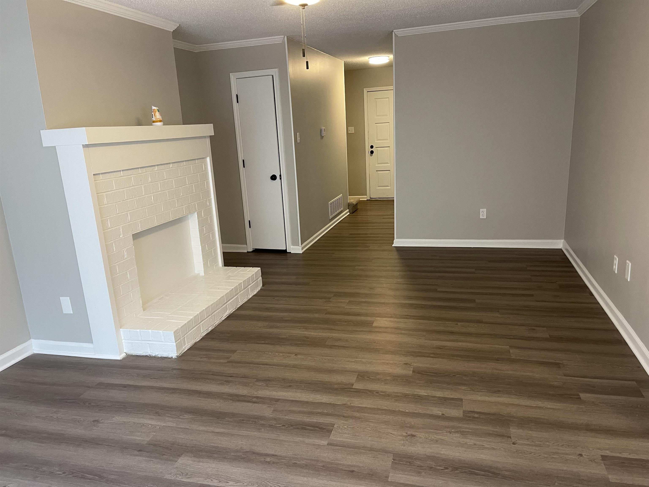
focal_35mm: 25
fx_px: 469
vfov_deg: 54.9
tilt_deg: -14.1
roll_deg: +3.3
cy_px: 244
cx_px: 324
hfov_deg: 69.4
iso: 200
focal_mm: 5.1
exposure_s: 1/60
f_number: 1.6
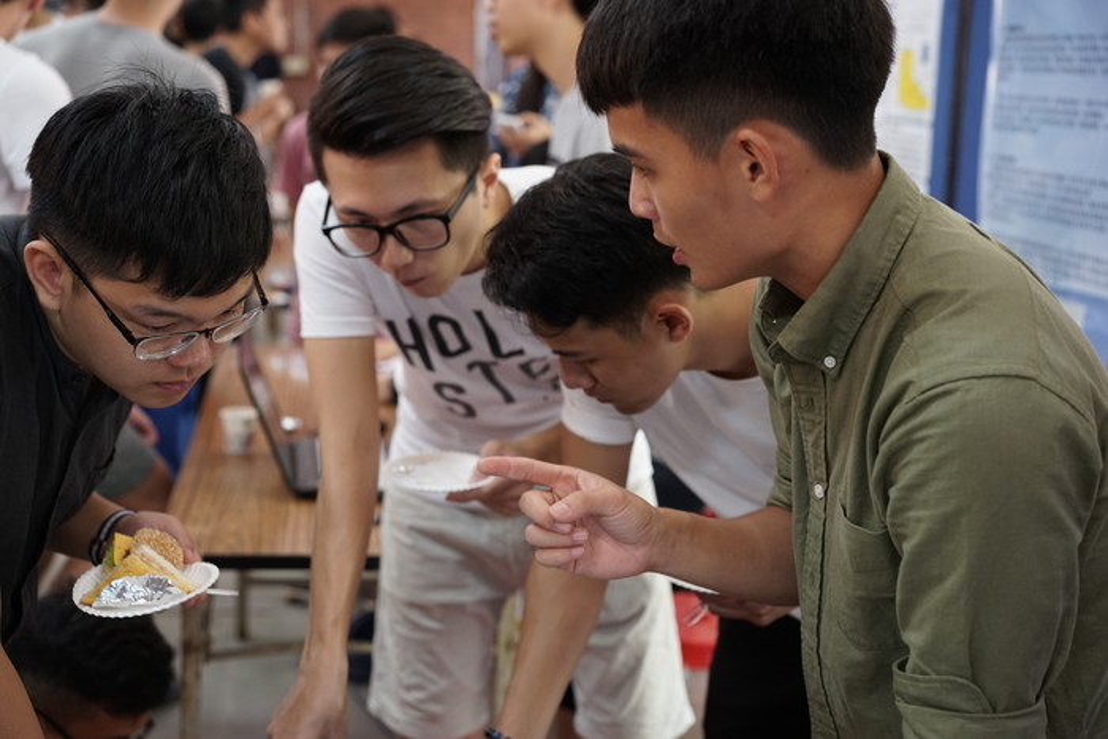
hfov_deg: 36.2
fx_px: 1693
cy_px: 370
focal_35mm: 55
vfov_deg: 24.6
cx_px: 554
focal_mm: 55
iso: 1000
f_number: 3.5
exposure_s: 1/60
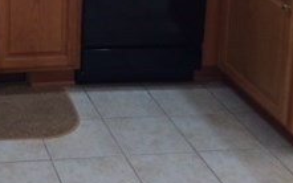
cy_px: -119
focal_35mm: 92
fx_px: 734
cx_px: -37
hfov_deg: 21.3
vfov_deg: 13.1
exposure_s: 1/30
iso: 100
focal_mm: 4.12
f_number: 2.2
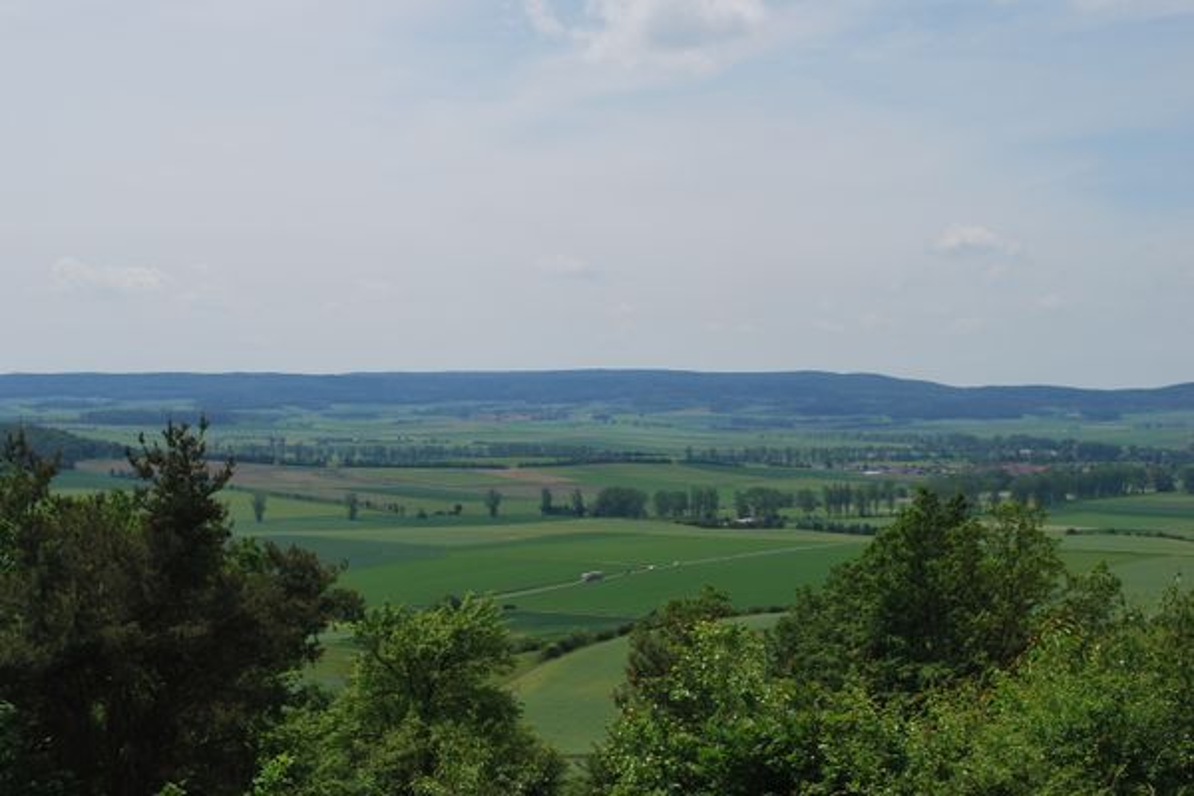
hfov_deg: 36.9
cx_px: 597
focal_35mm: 54
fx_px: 1791
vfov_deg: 25.1
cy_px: 398
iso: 110
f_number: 10
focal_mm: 36
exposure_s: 1/250
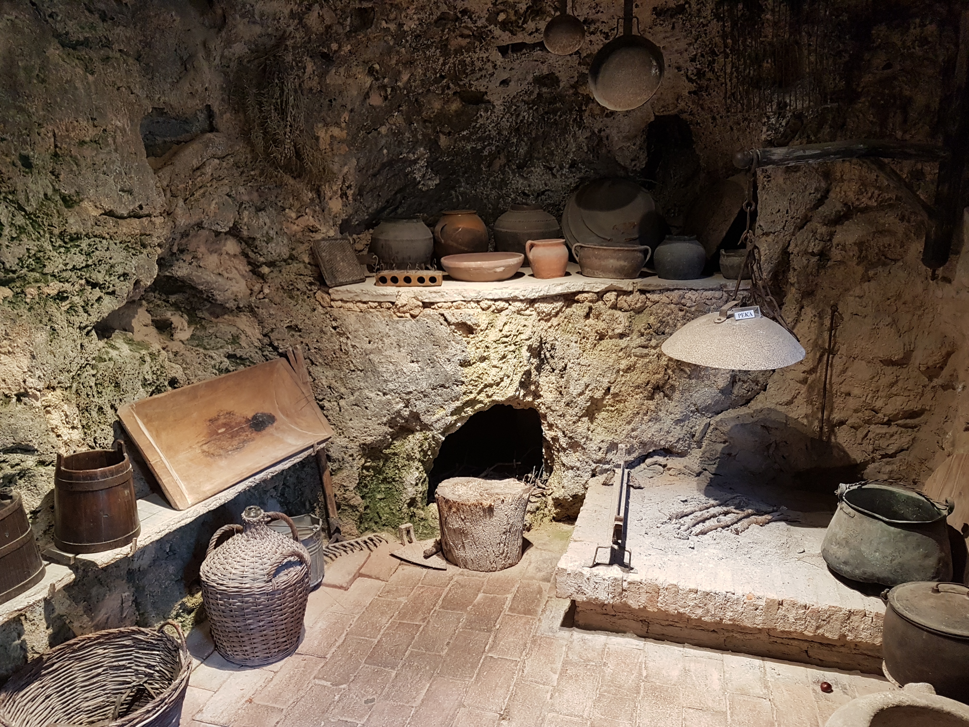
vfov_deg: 53.1
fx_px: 728
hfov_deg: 67.3
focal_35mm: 26
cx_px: 484
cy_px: 364
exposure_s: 1/50
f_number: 1.7
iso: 100
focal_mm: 4.2
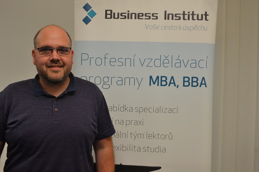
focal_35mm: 39
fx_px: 280
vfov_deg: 34.2
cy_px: 86
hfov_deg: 49.6
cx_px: 130
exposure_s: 1/25
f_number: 4.2
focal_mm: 26
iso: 400
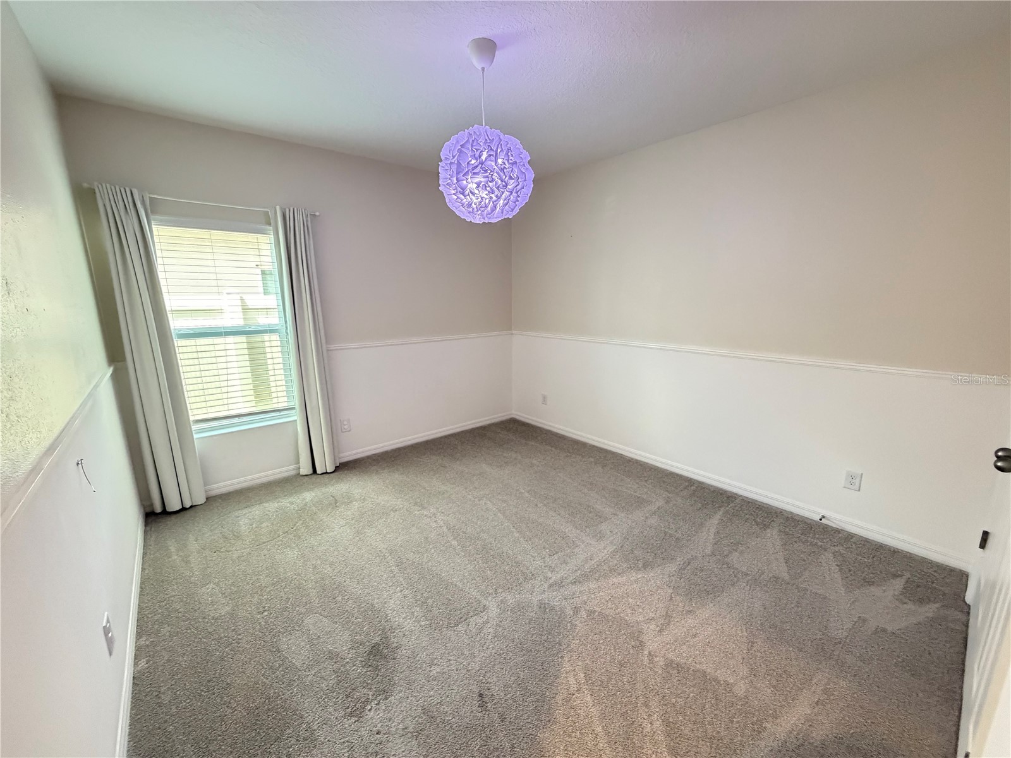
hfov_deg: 102.1
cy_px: 379
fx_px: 409
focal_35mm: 14
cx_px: 506
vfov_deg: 85.7
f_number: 2.2
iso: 800
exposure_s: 1/60
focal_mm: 2.22
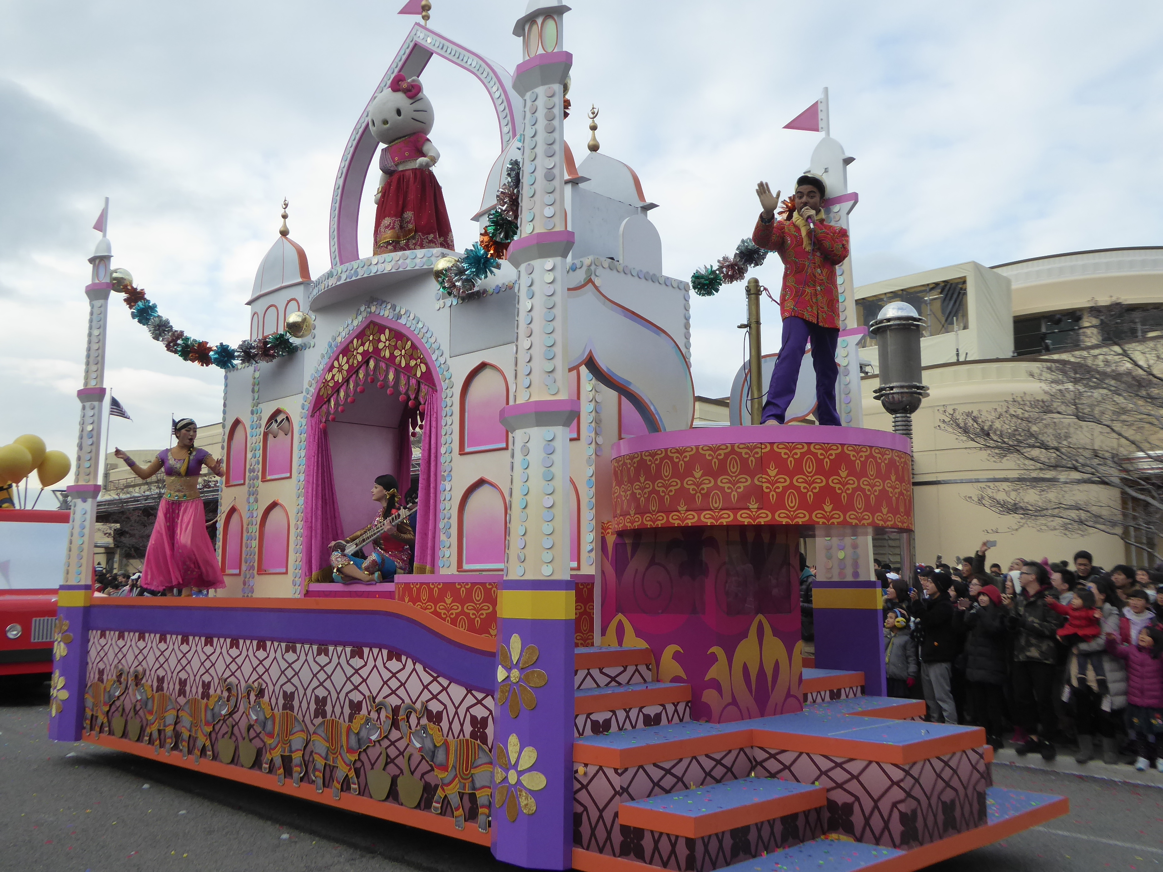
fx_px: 1075
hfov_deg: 56.8
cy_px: 436
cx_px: 582
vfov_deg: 44.2
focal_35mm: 32
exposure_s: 1/320
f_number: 3.5
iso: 160
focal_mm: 5.4
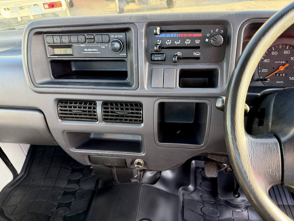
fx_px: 204
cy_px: 110
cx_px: 147
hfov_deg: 71.6
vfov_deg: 56.8
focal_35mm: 24
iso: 200
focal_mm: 6.76
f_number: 1.78
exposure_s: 1/124
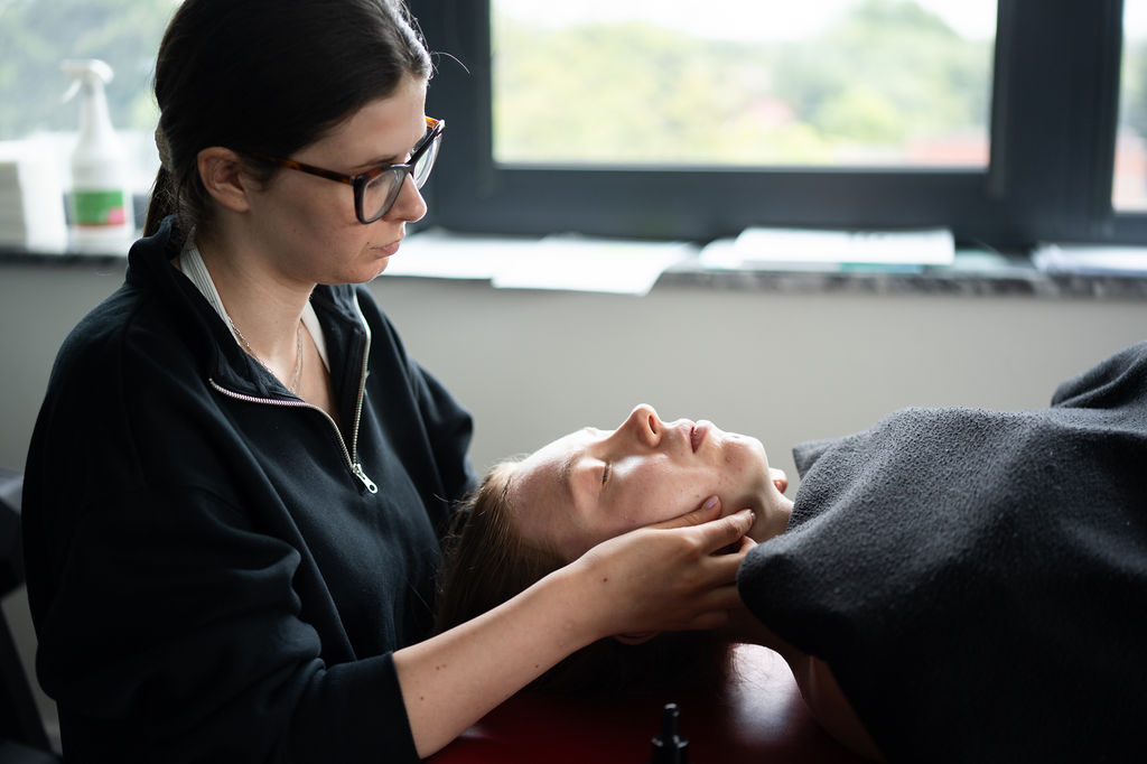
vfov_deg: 29.7
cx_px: 571
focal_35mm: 45
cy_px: 382
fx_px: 1442
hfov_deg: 43.4
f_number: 1.8
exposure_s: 1/250
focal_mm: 45
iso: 160
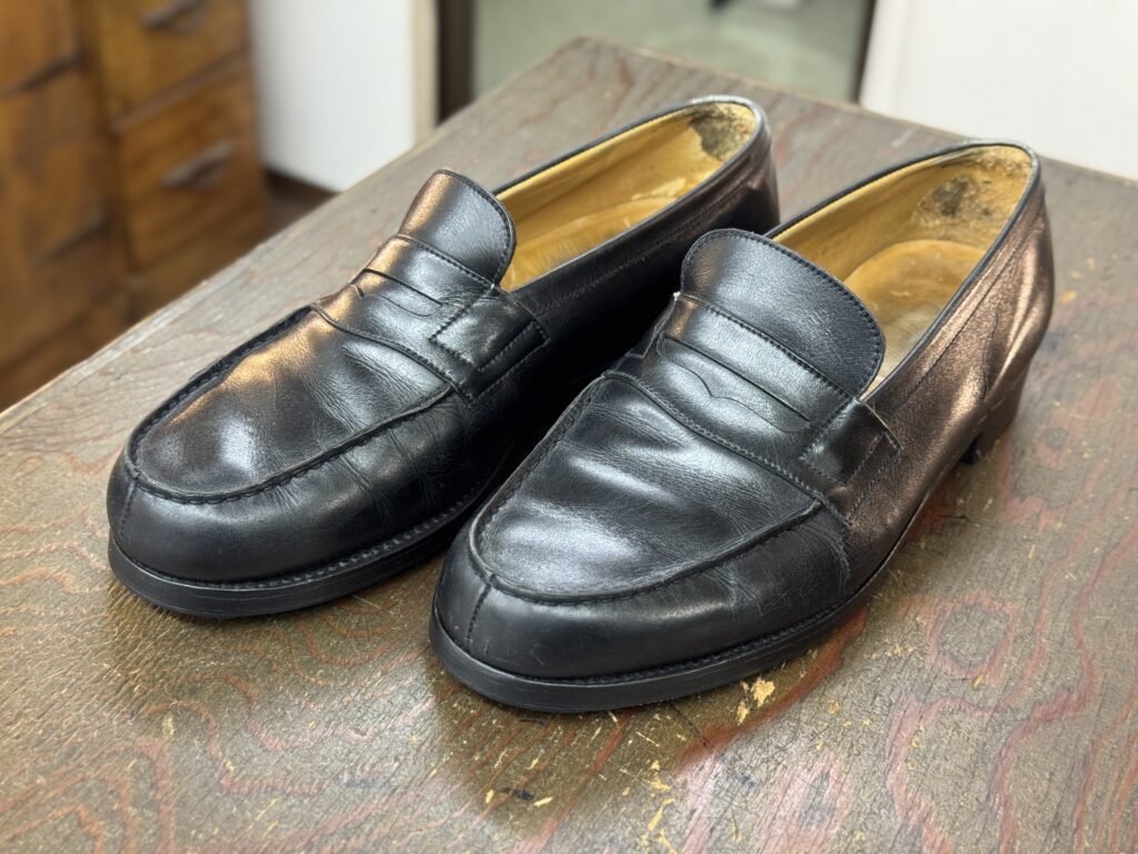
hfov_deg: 39.7
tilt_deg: -37.2
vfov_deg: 30.3
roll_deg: -2.5
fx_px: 1578
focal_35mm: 48
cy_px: 427
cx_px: 569
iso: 250
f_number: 1.78
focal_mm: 6.76
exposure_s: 1/60
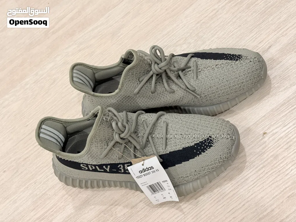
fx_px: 410
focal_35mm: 48
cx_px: 148
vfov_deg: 30.3
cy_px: 111
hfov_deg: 39.7
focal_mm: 6.76
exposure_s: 1/50
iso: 160
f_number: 1.78
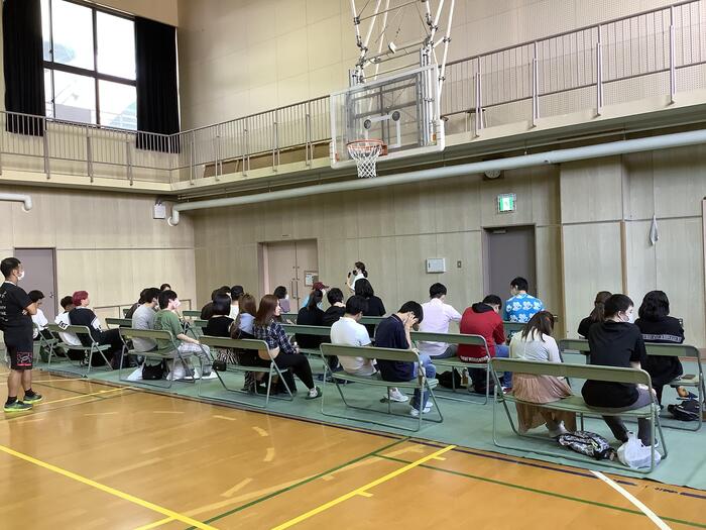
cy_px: 265
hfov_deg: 58.4
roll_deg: +1.8
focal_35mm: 31
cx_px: 353
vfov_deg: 45.4
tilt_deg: -1.4
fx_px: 632
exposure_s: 1/60
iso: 125
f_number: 2.4
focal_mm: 3.3
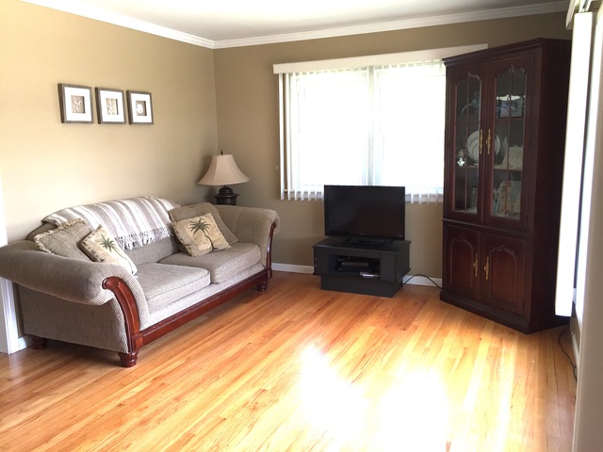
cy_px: 226
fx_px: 505
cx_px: 302
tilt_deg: -9.8
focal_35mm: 29
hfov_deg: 61.7
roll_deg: +1.6
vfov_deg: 48.2
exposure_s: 1/60
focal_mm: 4.15
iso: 40
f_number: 2.2
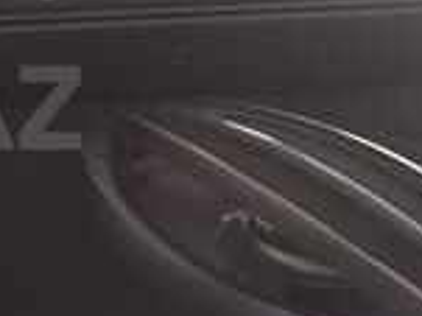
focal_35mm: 127
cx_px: -204
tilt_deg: -23.7
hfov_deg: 14.5
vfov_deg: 11.6
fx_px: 1547
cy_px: 108
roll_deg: +1.3
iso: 32
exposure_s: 1/183
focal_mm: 4.15
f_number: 2.2
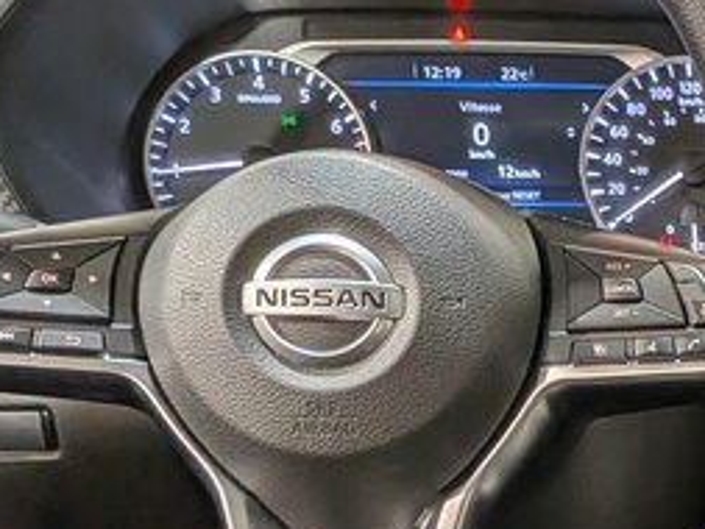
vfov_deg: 14.3
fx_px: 1976
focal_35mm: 97
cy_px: 791
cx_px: 1173
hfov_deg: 17.4
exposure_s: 1/40
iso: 72
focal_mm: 4.53
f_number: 1.7
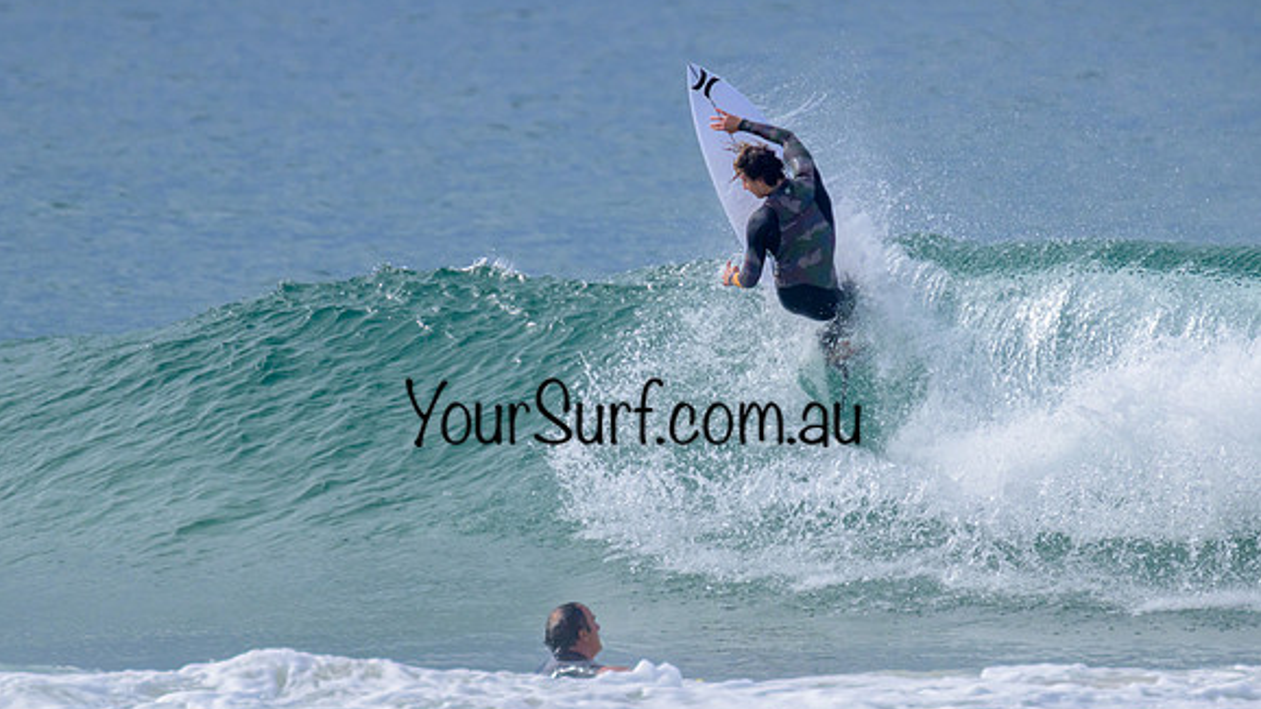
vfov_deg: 1.1
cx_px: 732
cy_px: 297
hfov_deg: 1.9
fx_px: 38616
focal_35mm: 1155
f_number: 11
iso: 900
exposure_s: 1/2000
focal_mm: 800
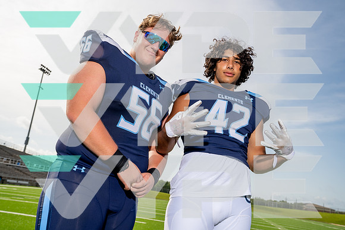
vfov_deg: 38.9
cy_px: 115
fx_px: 326
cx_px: 172
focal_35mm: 34
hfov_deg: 55.8
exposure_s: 1/250
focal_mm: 34
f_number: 7.1
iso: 100
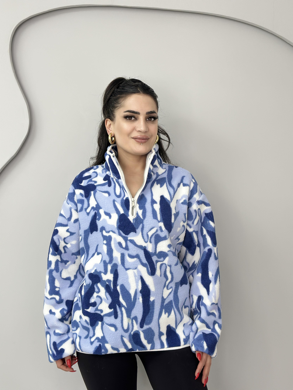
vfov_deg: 39.7
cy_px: 195
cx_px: 146
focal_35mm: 48
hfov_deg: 30.3
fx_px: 542
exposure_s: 1/100
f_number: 1.78
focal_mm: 6.86
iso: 125
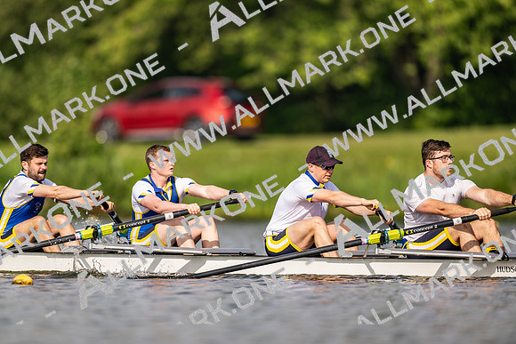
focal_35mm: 600
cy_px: 172
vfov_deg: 2.3
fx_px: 8602
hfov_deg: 3.4
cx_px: 258
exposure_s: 1/2500
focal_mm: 600
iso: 280
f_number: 4
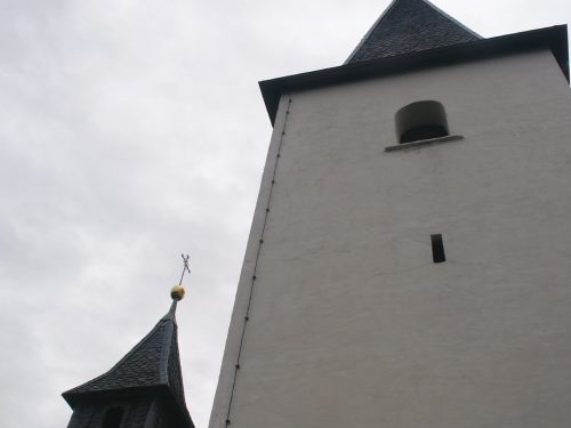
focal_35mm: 42
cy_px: 242
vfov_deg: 34.3
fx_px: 693
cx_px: 333
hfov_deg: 44.6
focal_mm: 7.18
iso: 64
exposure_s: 1/180
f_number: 6.7
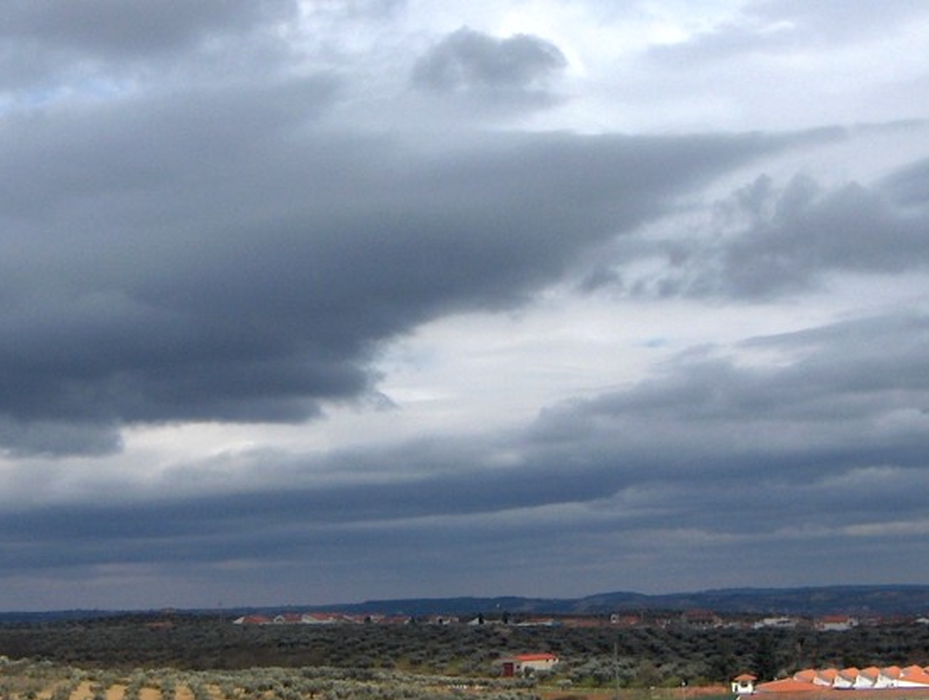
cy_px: 338
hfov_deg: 21.2
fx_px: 2474
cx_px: 377
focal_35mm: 92
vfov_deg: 16.1
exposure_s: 1/840
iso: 100
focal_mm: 8
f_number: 4.8
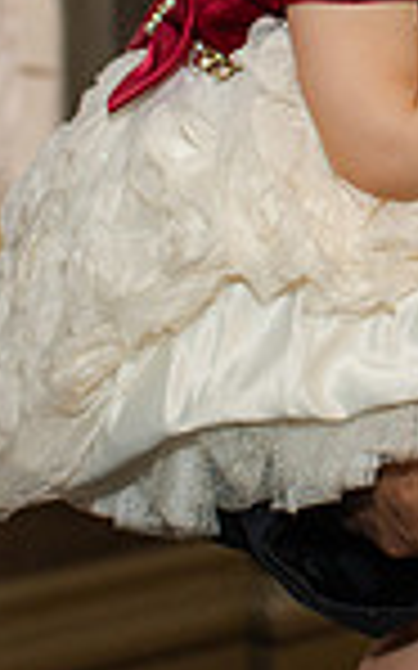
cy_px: -166
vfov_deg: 12.4
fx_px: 2992
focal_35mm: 164
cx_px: 659
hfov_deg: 7.8
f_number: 3.5
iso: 1000
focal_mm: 35
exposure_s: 1/200
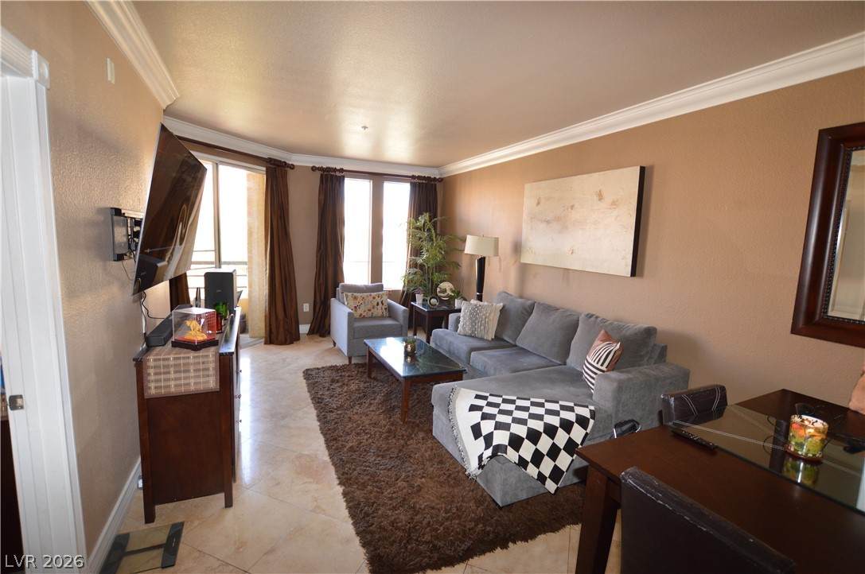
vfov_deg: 71.9
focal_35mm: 16
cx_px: 432
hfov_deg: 95.0
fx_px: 396
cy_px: 287
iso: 400
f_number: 4
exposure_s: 1/60
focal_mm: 11
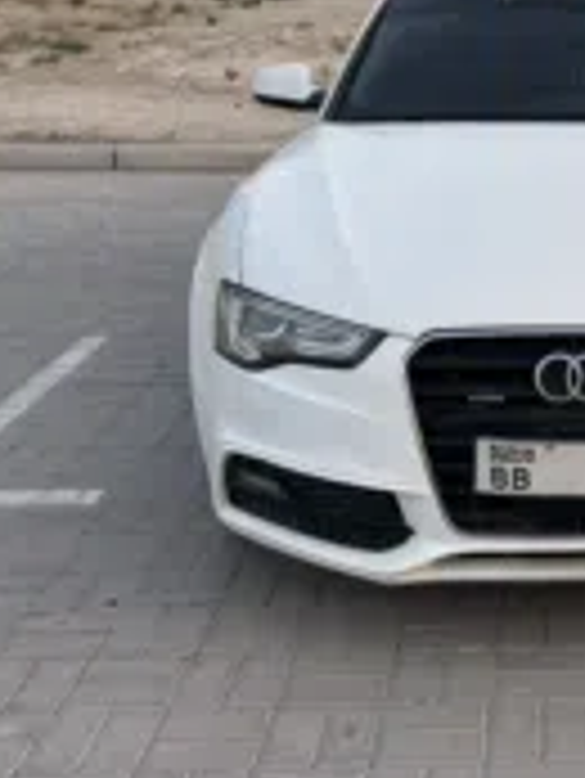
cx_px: 648
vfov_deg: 32.0
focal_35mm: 60
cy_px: 283
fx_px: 1350
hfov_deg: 23.0
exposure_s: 1/187
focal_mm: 5.96
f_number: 1.6
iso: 40
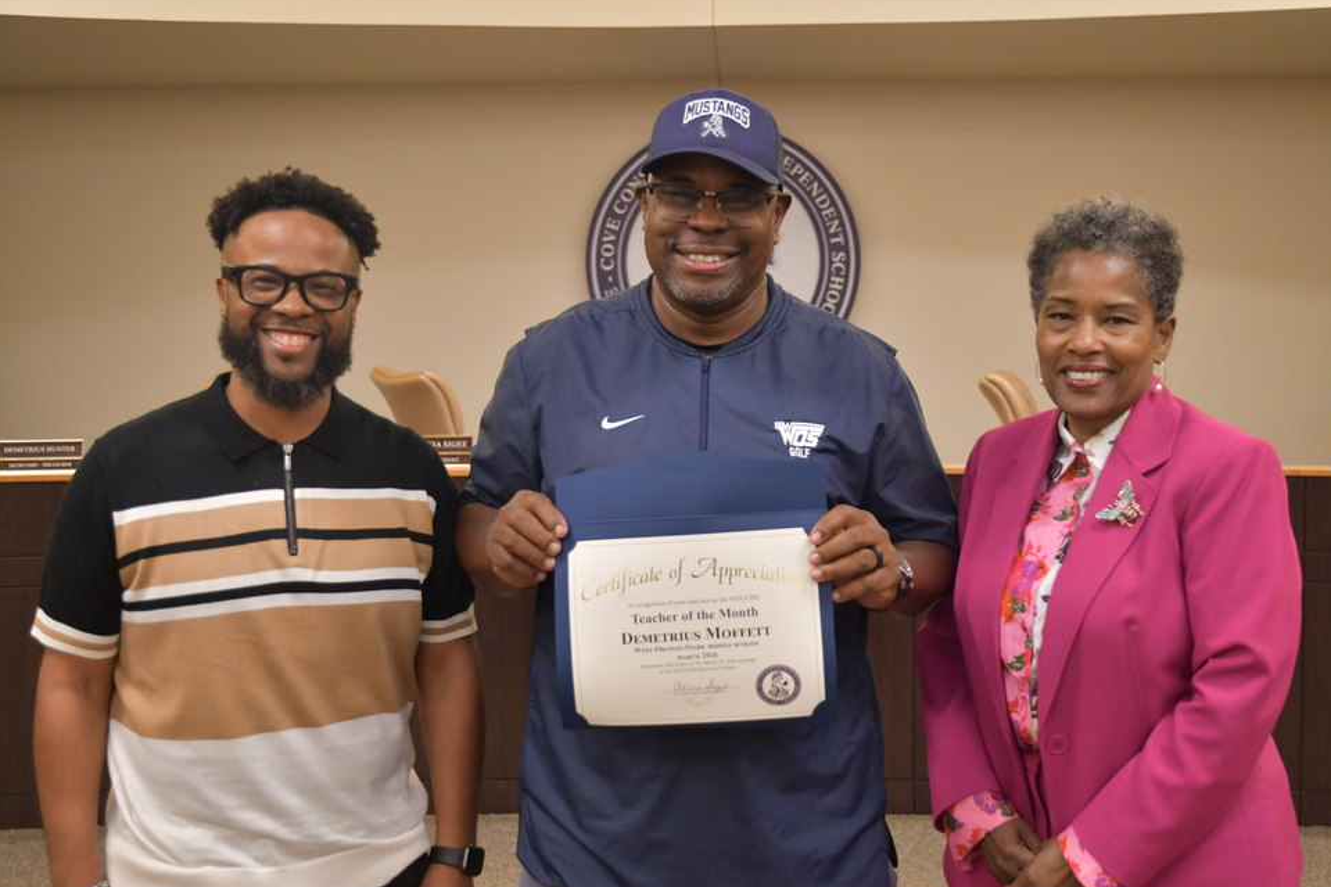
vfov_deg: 28.1
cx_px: 685
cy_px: 464
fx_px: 1775
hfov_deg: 41.1
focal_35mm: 48
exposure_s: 1/200
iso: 1000
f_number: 3.2
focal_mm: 30
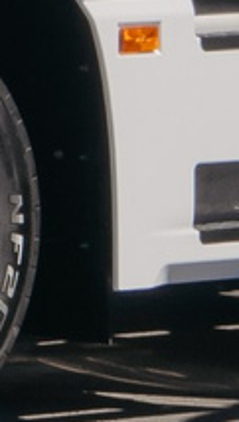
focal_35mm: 513
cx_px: -1483
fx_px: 5757
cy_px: -54
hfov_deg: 2.2
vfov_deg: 4.2
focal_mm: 41
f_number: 13
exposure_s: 1/125
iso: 160
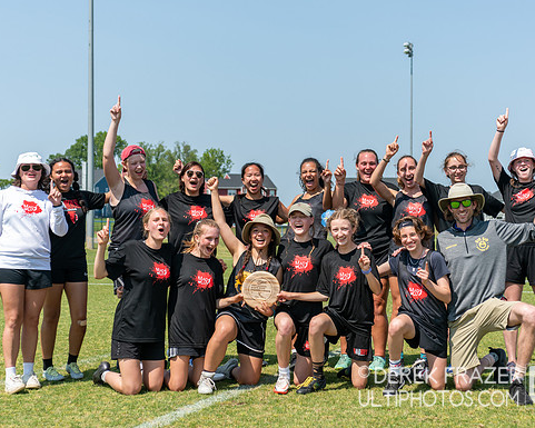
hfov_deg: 27.5
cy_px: 200
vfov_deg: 22.2
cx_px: 295
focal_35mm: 69
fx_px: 1093
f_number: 4.5
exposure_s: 1/1000
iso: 140
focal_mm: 50
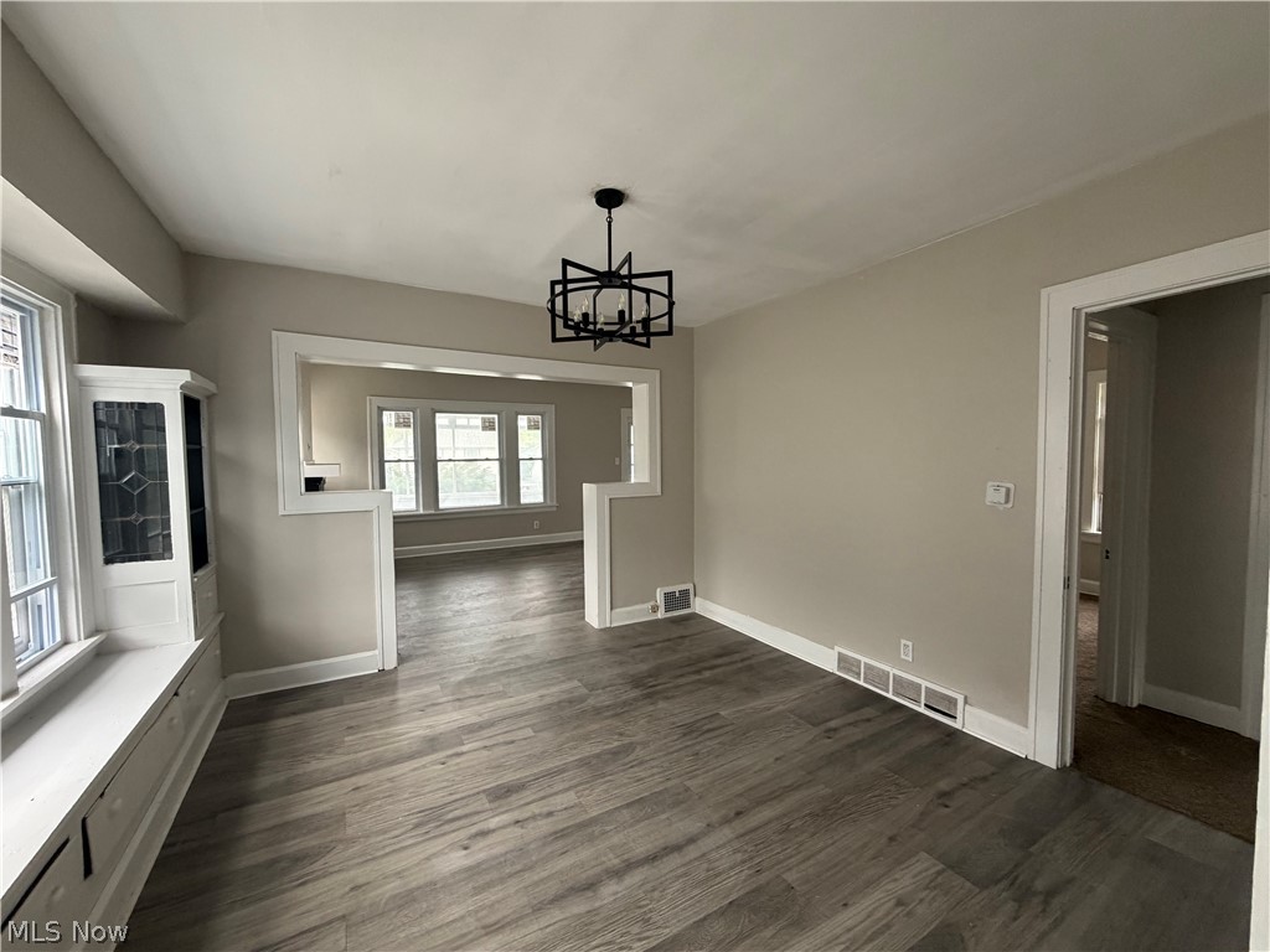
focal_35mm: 14
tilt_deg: -3.2
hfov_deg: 102.1
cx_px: 635
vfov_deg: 85.7
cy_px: 476
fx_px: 514
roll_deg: +0.6
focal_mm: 2.22
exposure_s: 1/82
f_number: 2.2
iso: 320
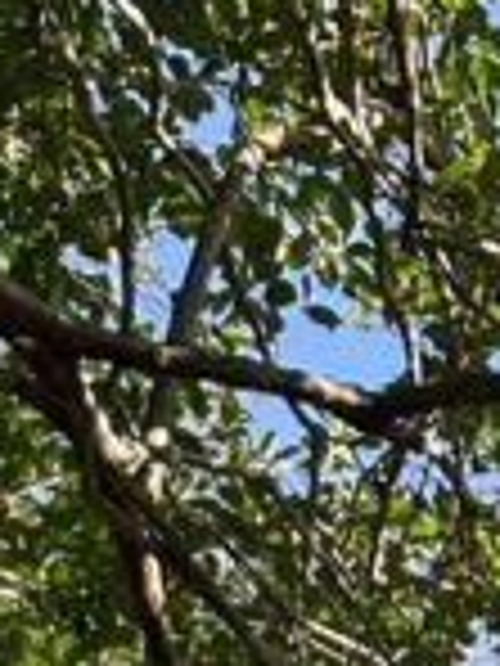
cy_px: 2120
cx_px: 288
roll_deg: -4.5
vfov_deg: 8.7
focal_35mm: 180
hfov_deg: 8.2
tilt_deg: +1.2
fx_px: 3467
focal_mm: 5.7
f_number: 1.5
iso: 50
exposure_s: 1/833
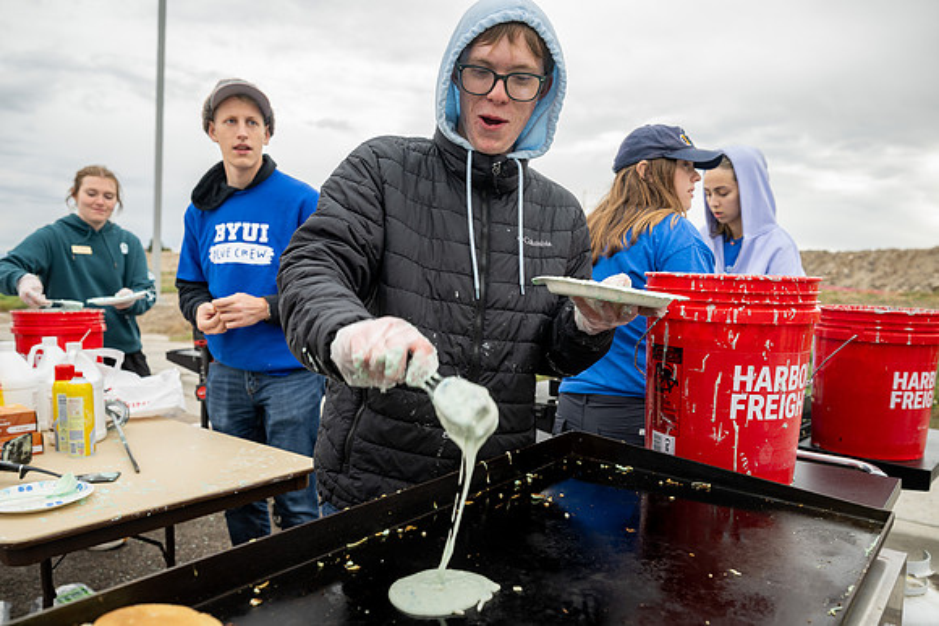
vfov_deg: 50.0
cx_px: 462
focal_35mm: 26
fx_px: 672
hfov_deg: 69.9
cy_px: 336
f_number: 4
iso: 160
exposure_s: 1/250
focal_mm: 24
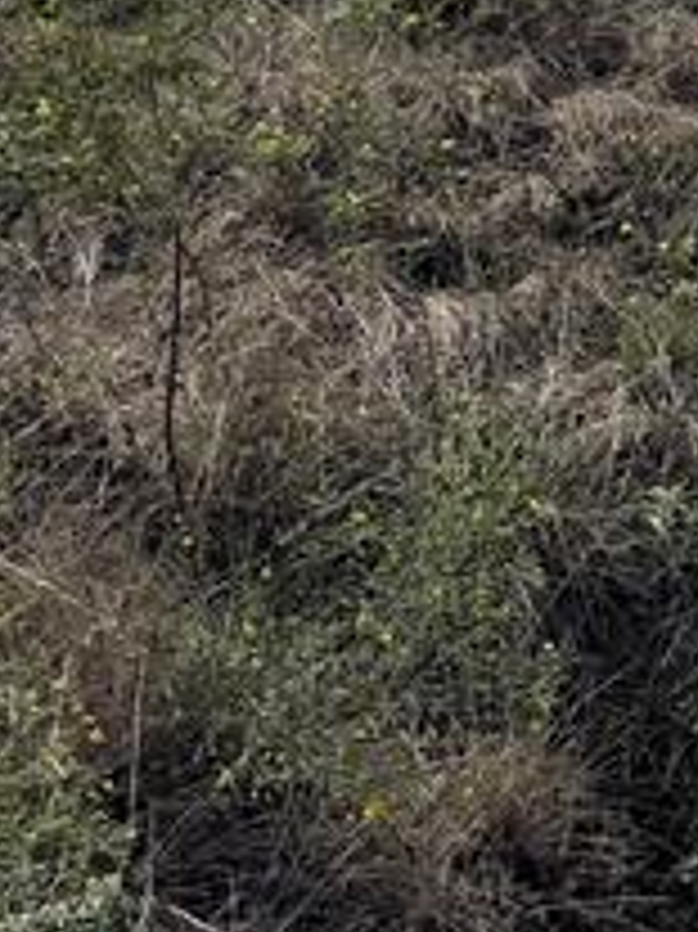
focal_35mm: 89
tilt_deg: -7.7
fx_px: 2395
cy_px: -765
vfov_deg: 17.6
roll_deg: -1.0
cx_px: 473
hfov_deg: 16.5
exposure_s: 1/14286
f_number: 1.78
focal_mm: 6.76
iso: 80
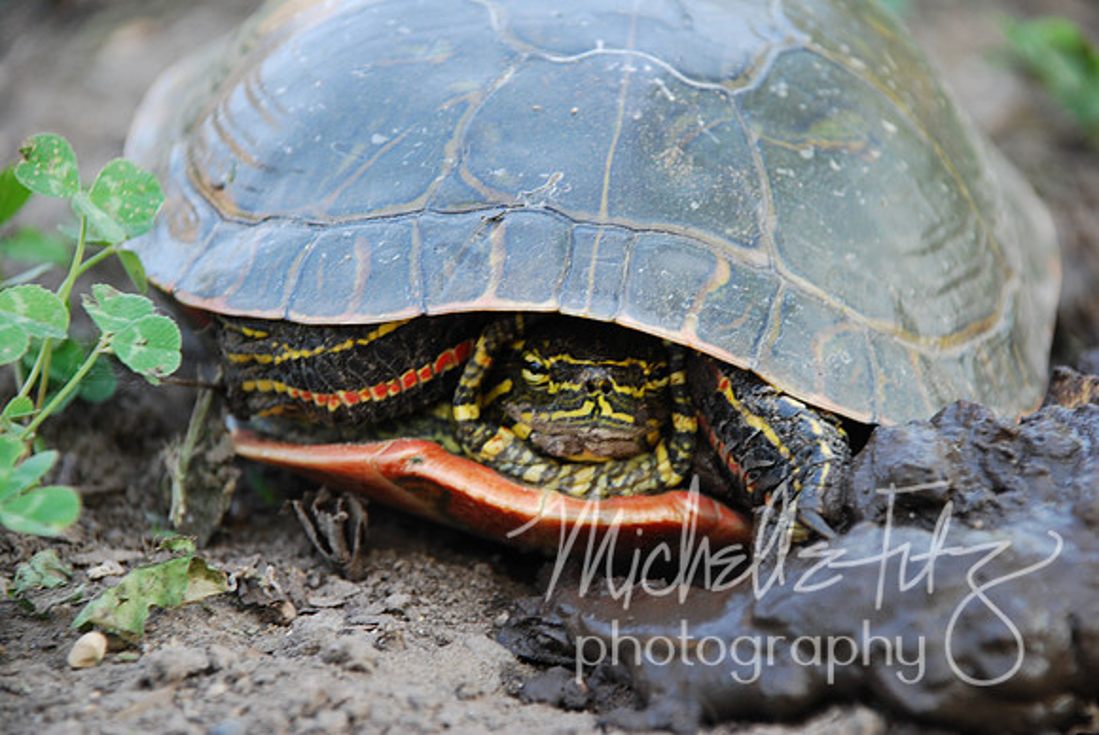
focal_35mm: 202
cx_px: 550
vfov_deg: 6.8
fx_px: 6188
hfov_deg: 10.1
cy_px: 368
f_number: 5.6
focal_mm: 135
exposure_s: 1/50
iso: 400
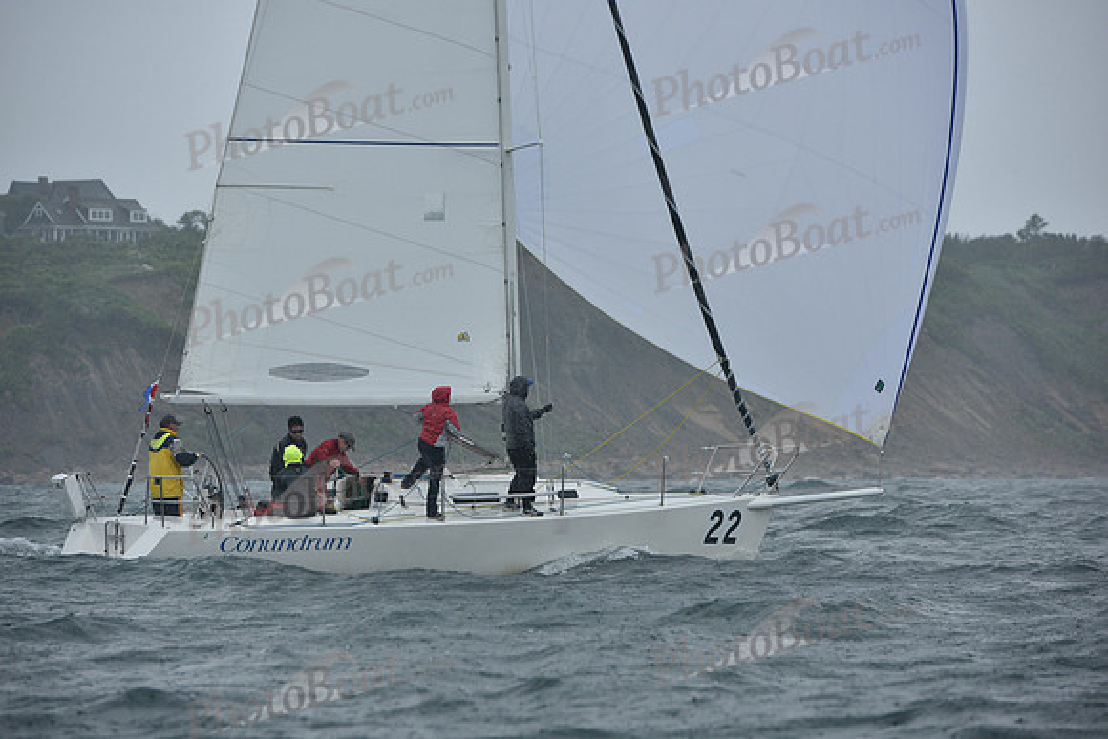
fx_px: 5849
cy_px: 370
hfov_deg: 10.8
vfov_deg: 7.2
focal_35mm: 190
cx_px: 554
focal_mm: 190
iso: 320
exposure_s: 1/1000
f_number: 6.3
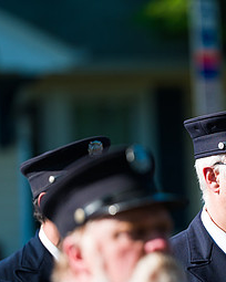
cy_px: 187
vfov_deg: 4.5
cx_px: 255
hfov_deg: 3.6
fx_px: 3562
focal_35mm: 426
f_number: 3.2
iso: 200
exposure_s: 1/2000
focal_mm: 200
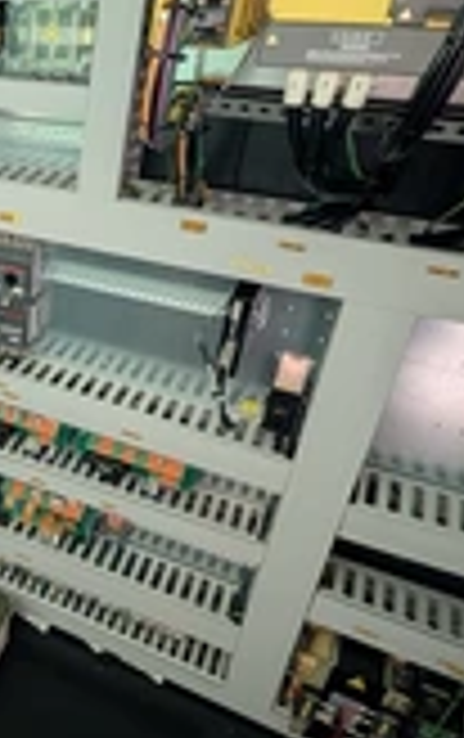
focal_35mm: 31
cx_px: -77
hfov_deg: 33.9
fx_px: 625
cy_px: 349
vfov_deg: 61.1
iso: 1680
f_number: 1.7
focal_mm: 2.02
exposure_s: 1/30.3
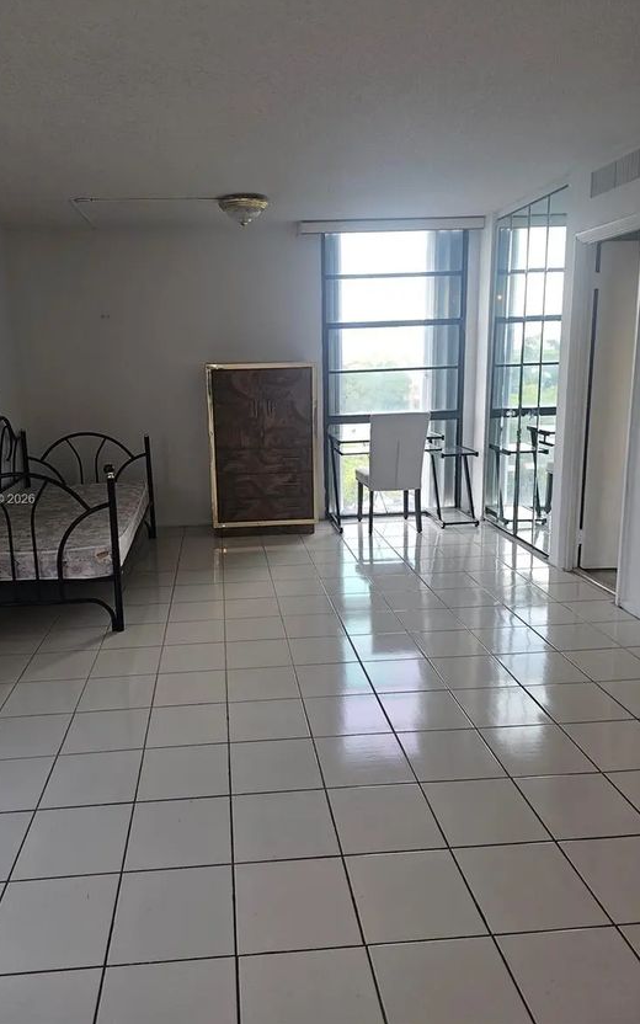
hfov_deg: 49.1
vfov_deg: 72.5
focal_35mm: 25
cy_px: 500
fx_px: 698
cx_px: 267
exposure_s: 1/60
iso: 20
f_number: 1.7
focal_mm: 6.3
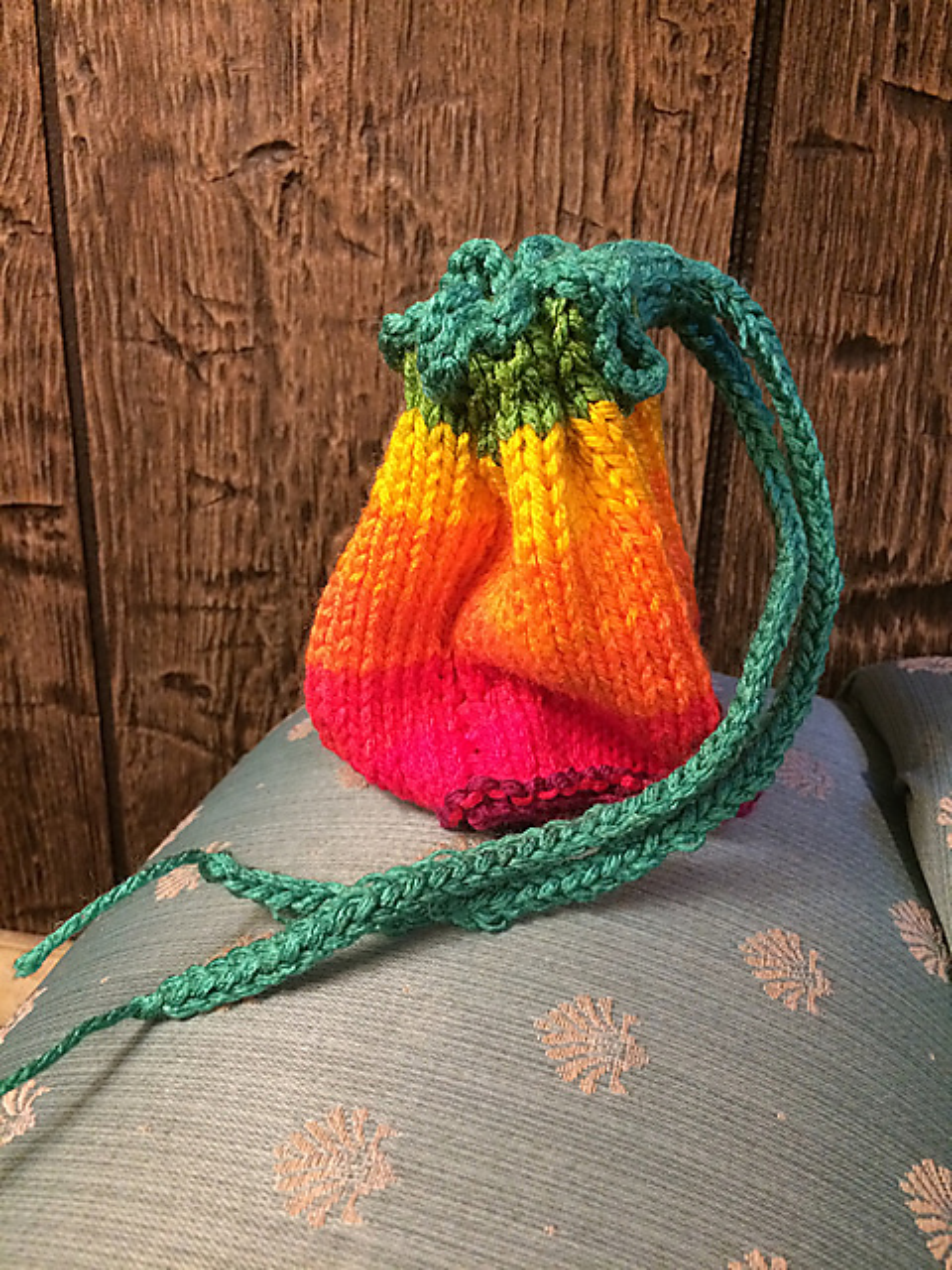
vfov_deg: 61.7
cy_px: 635
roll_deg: -2.6
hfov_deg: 48.2
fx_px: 1063
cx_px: 476
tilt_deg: -21.5
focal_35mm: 29
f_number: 2.2
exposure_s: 1/24
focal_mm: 4.15
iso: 320
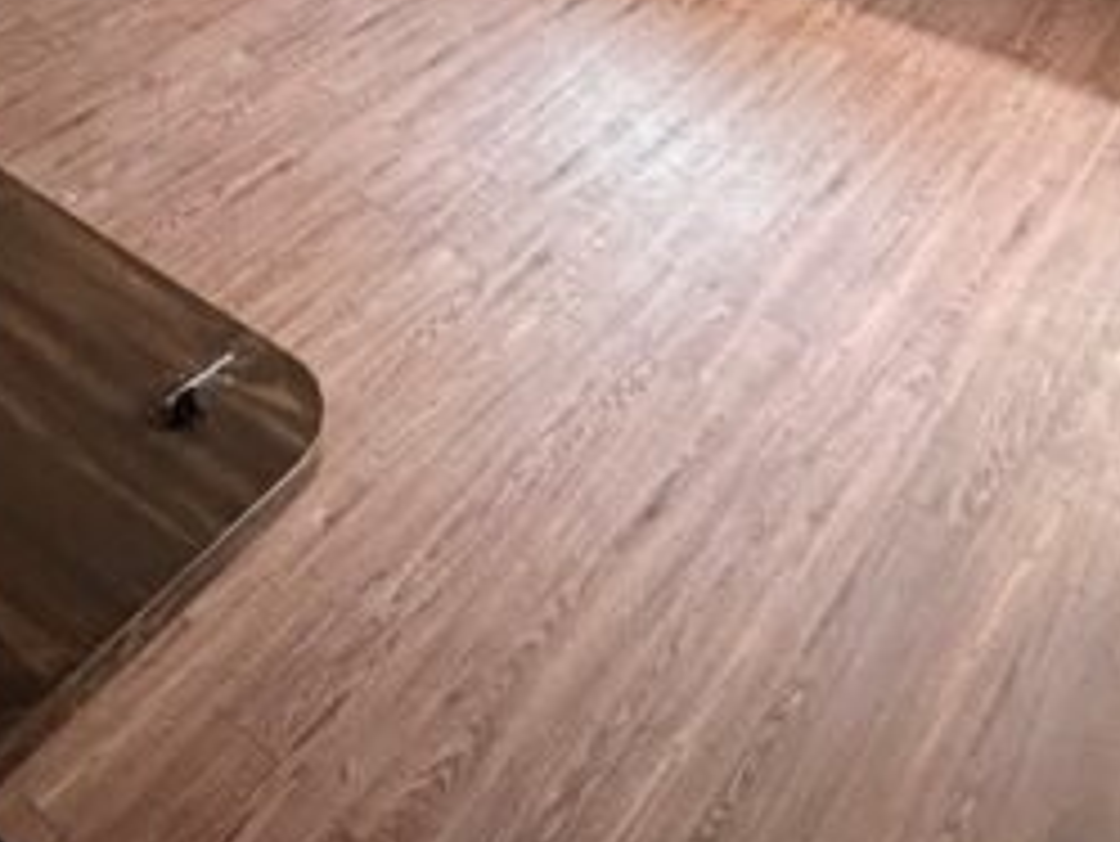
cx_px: 580
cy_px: -450
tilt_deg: -12.1
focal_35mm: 45
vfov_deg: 24.4
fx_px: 1457
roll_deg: +0.4
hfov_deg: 42.1
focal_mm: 2.22
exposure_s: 1/40
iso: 1250
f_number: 2.2
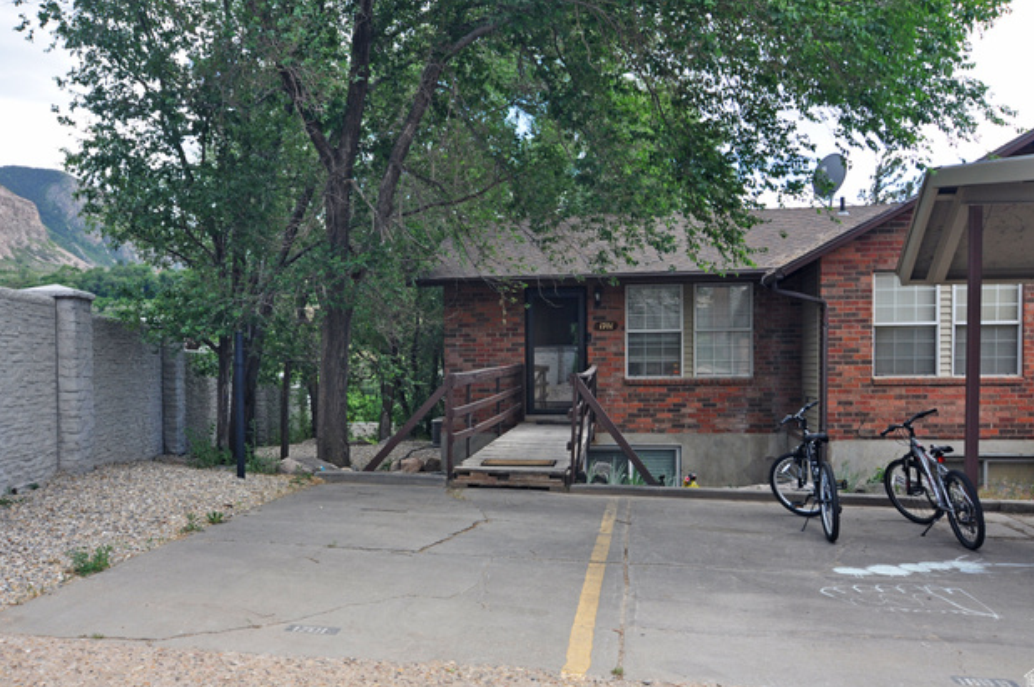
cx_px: 516
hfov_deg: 60.3
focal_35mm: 31
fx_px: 889
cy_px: 338
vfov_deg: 42.2
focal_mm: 20
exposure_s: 1/200
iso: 200
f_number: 7.1
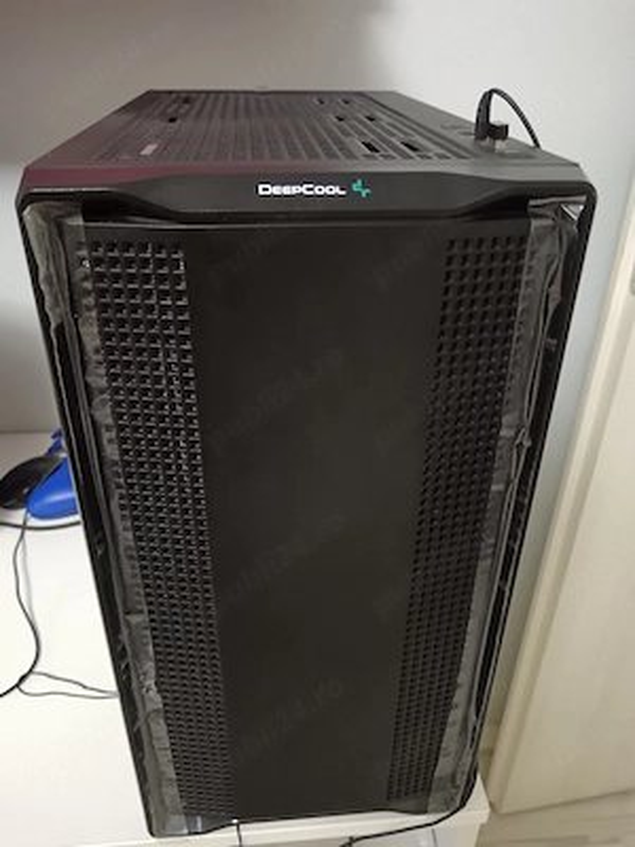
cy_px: 424
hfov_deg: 51.4
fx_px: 660
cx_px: 318
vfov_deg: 65.3
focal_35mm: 27
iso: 3070
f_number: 1.9
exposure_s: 1/20
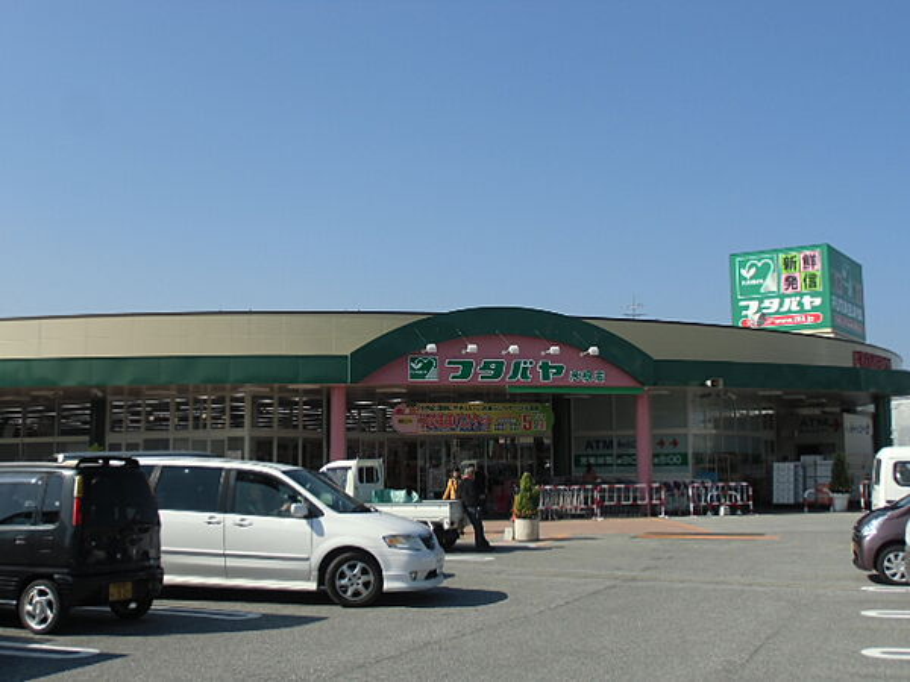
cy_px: 341
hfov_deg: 46.8
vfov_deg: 36.0
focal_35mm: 40
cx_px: 455
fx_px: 1052
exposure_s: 1/640
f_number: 4
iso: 64
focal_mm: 7.15
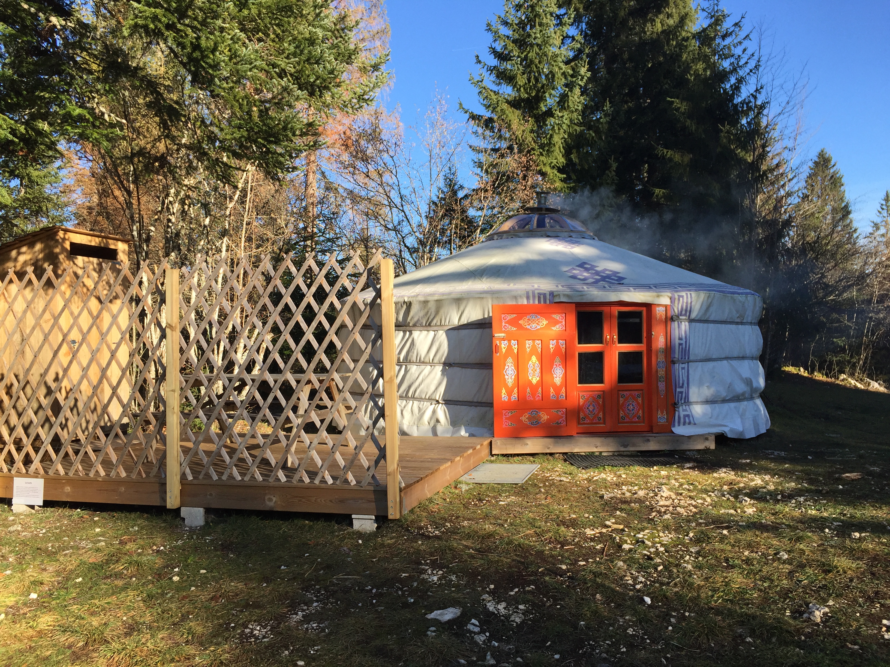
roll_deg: +0.5
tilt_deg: +0.0
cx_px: 445
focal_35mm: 29
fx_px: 746
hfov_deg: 61.7
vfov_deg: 48.2
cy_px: 334
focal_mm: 4.15
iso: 32
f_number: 2.2
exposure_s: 1/879
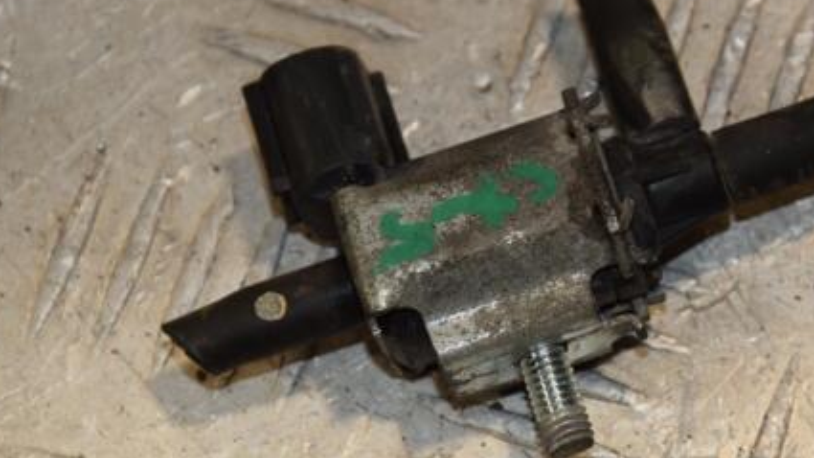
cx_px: 548
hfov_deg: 9.3
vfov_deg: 5.2
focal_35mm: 233
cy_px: 230
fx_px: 5023
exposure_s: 1/200
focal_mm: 105
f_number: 8
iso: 800
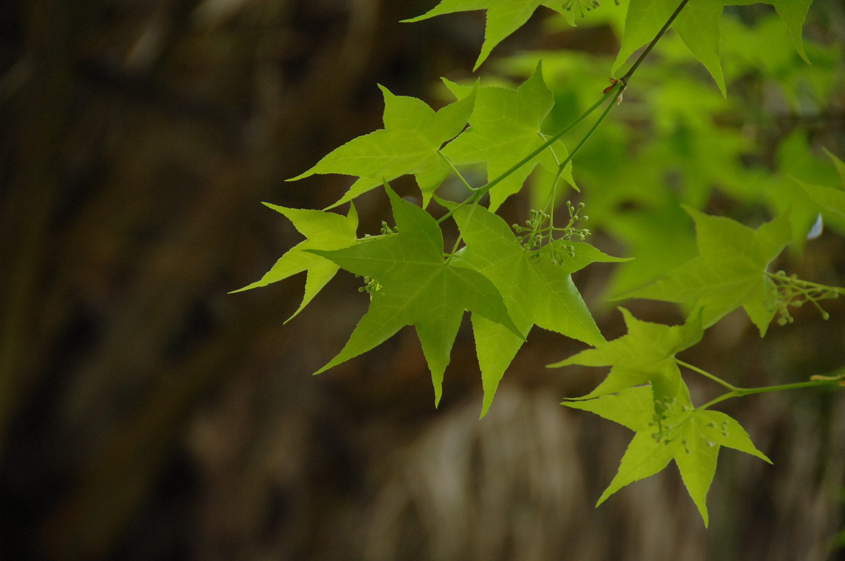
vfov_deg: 4.6
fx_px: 7033
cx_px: 422
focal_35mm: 300
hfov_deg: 6.9
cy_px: 280
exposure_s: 1/160
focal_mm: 200
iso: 500
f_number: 5.6
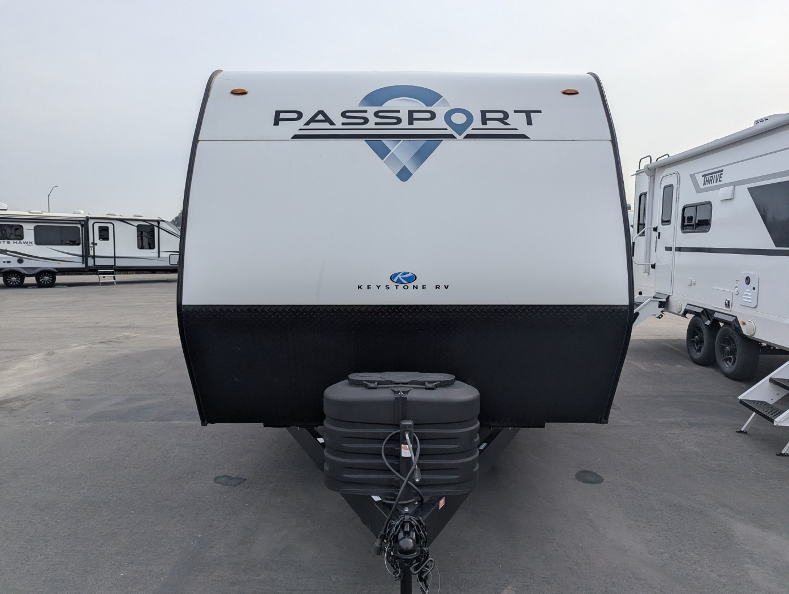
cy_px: 297
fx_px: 548
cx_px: 394
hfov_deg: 71.5
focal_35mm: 24
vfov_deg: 56.9
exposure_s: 1/3236
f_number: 1.85
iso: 47
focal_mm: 6.81
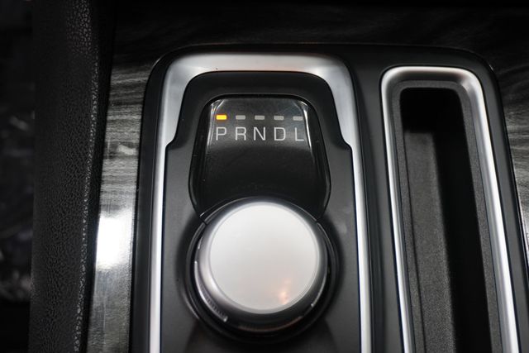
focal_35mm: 46
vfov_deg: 29.3
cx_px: 264
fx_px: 676
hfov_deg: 42.7
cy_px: 176
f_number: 5
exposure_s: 1/60
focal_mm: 31
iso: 400
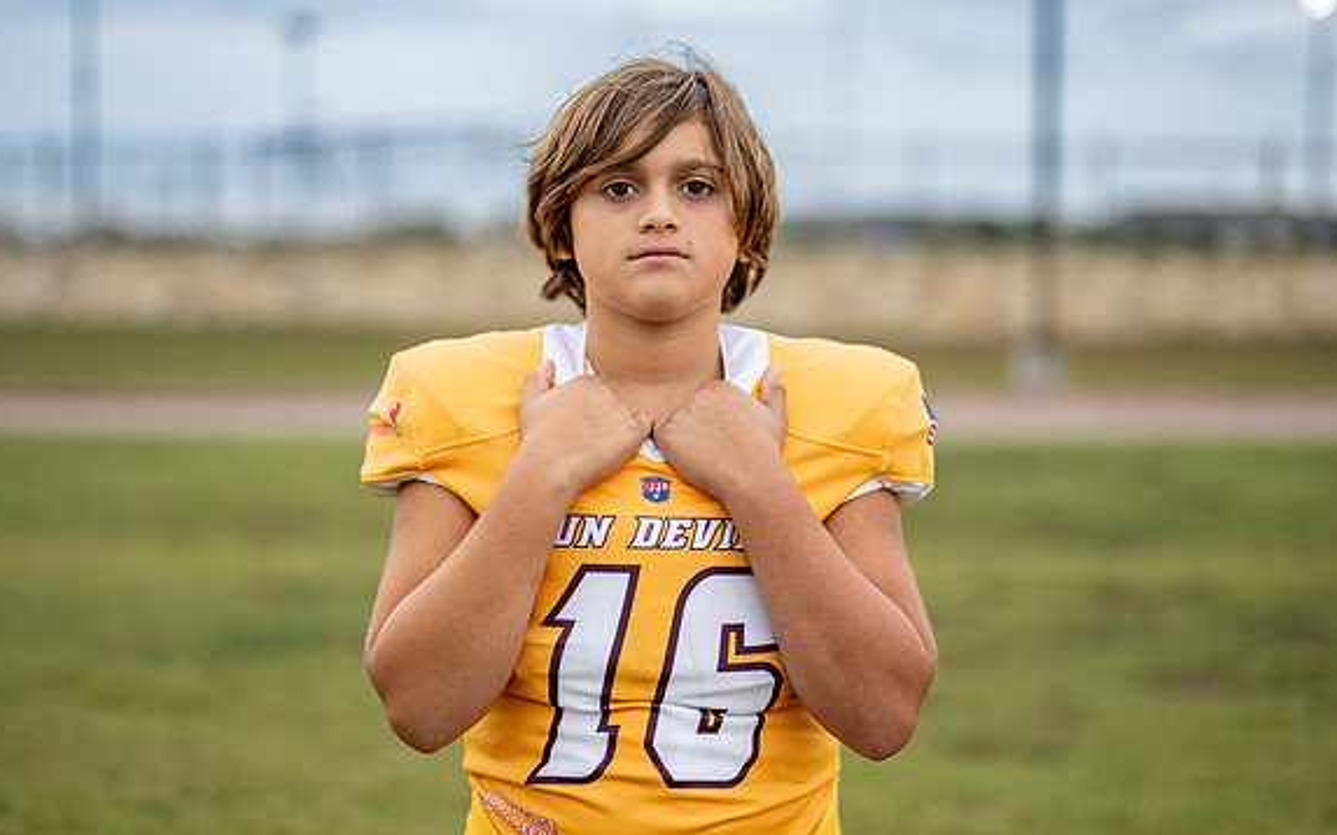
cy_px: 417
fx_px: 2150
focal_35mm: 59
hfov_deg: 34.6
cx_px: 666
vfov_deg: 22.0
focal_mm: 50
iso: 320
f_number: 1.2
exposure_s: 1/1600
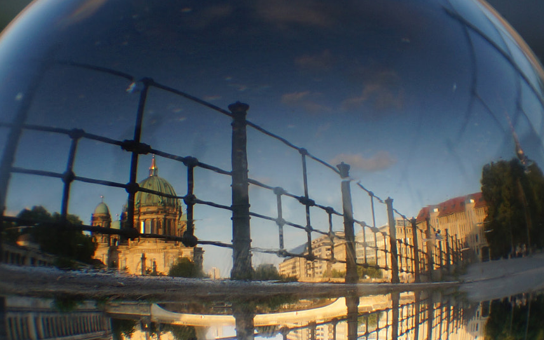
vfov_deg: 1.7
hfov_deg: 2.7
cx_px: 125
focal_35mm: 767
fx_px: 11371
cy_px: 305
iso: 200
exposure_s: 1/160
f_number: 6.3
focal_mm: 210
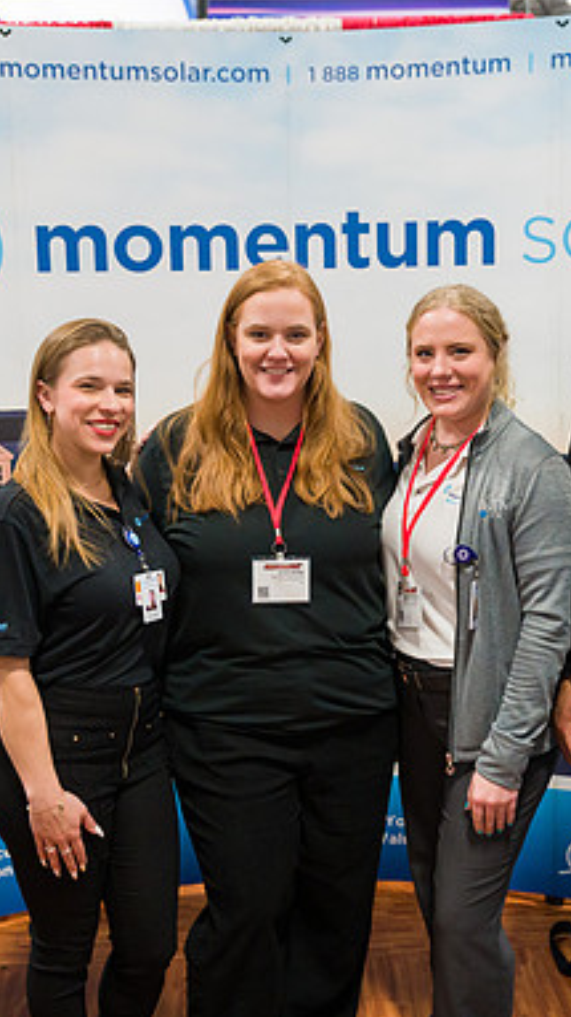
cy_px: 507
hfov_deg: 25.9
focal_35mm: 46
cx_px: 313
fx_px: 1240
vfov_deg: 44.6
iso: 3200
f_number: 3.2
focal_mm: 29
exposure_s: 1/400
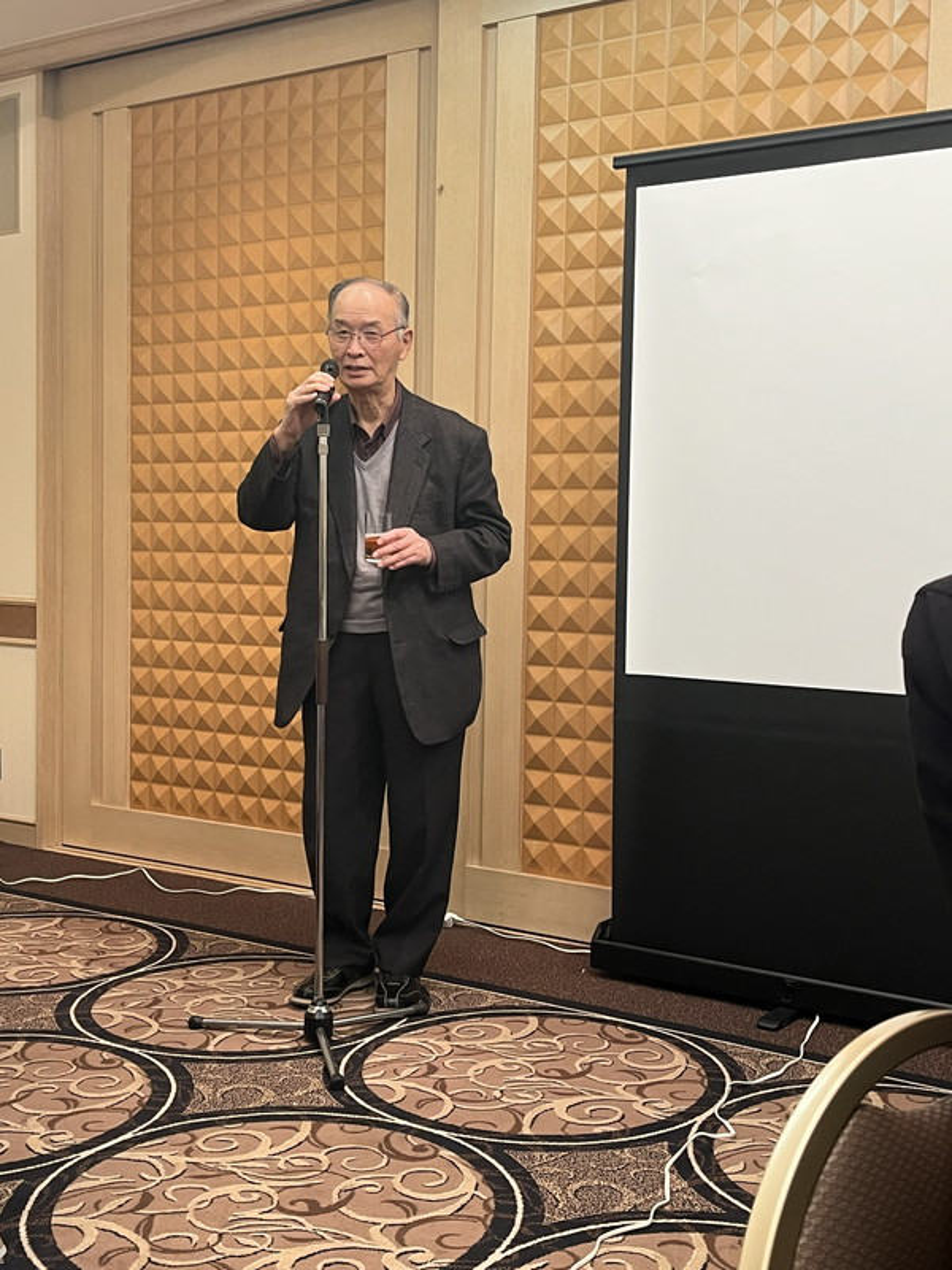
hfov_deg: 35.1
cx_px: 476
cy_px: 635
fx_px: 1503
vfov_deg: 45.8
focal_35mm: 41
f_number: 1.6
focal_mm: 5.1
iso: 125
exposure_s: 1/50
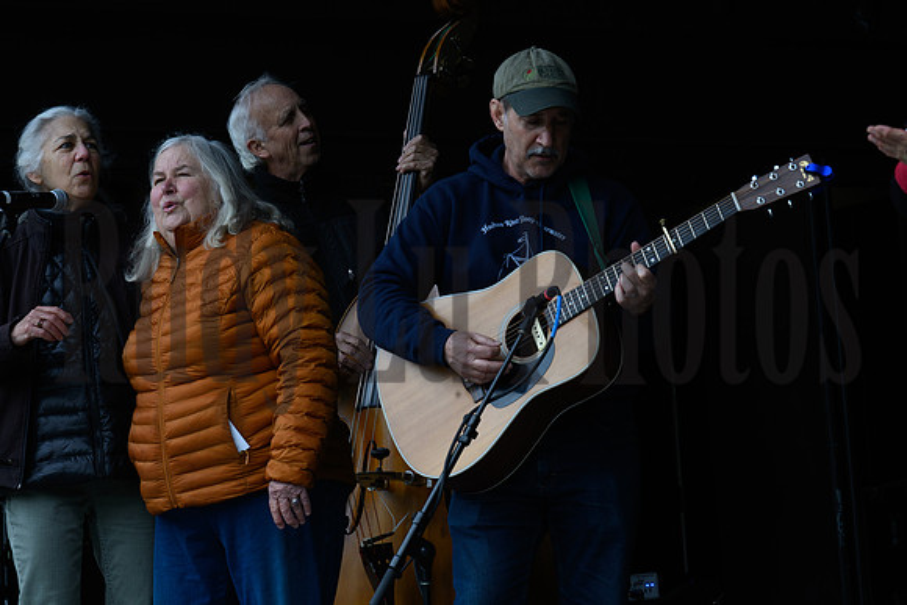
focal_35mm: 120
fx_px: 3024
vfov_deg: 11.4
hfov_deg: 17.1
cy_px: 302
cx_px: 454
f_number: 11
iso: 800
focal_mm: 120
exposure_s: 1/250
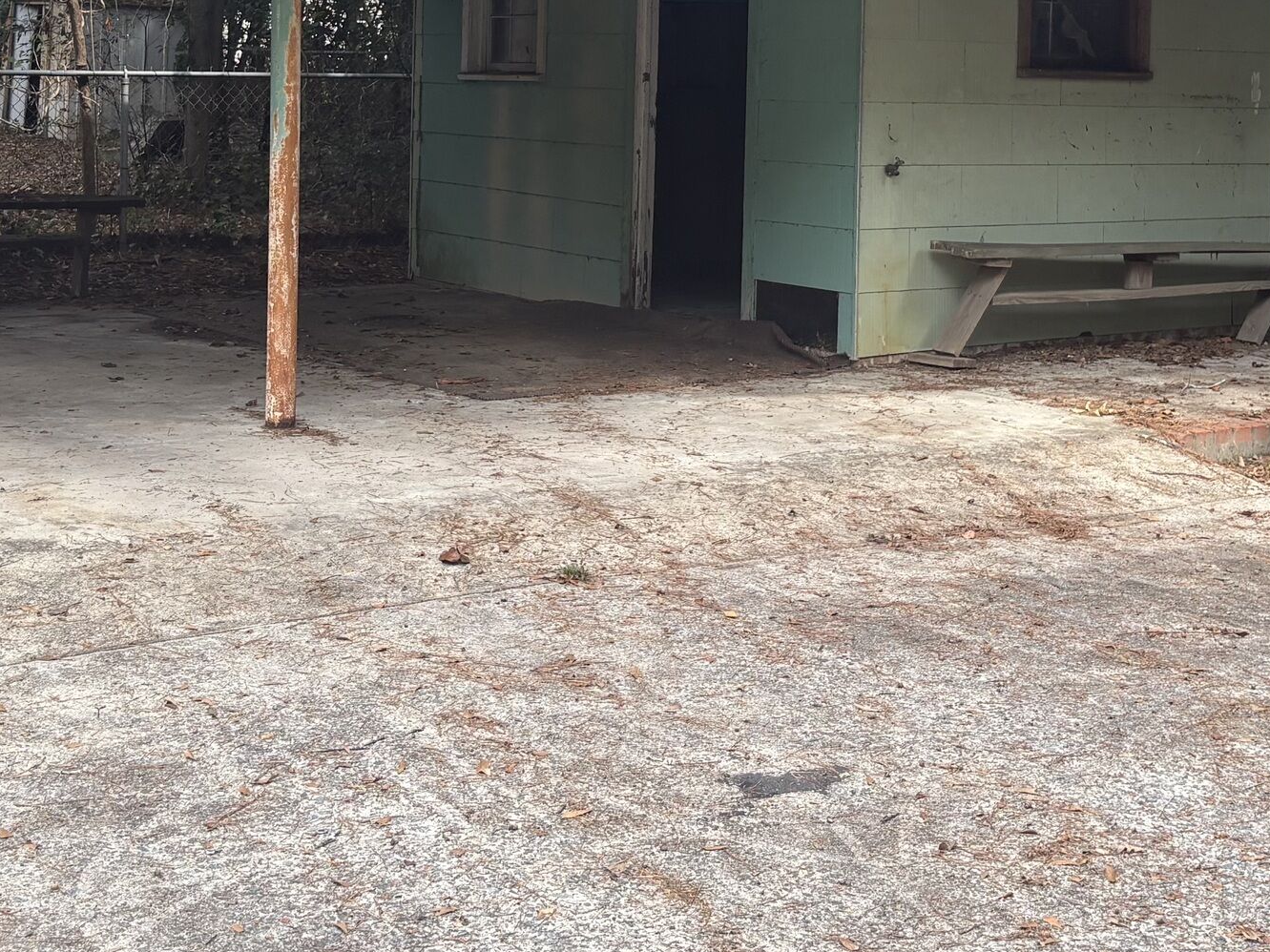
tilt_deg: -0.4
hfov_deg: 32.2
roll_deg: -0.7
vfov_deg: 23.8
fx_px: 2201
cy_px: 121
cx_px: 685
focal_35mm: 60
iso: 40
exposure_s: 1/322
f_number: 1.6
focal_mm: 5.96
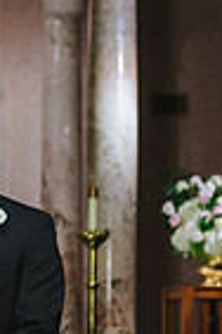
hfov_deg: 7.7
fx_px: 1619
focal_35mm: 175
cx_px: -106
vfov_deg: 11.6
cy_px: 367
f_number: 4
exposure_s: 1/125
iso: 1250
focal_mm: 55
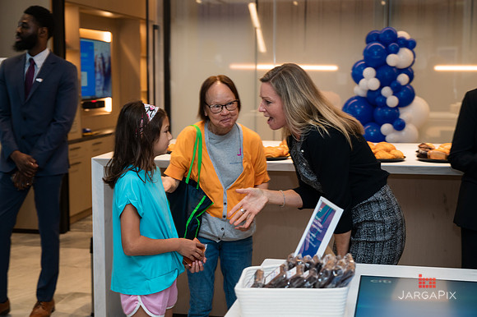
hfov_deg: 37.4
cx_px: 238
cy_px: 158
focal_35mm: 53
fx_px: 704
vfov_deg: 25.4
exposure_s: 1/160
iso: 640
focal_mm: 53
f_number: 4
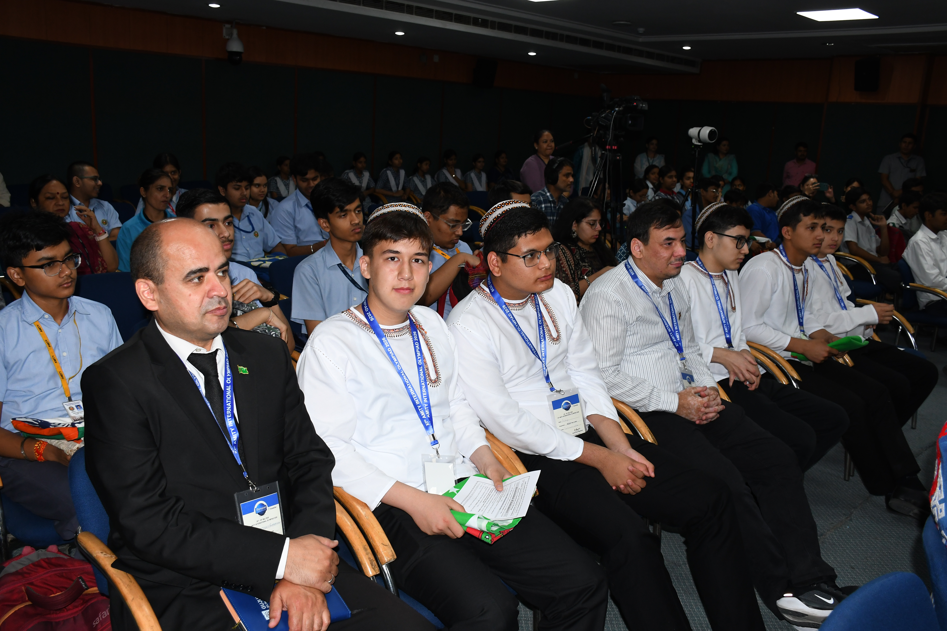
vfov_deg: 43.6
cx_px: 474
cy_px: 316
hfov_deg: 61.9
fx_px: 789
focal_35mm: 30
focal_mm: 20
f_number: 5.6
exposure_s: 1/125
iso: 800
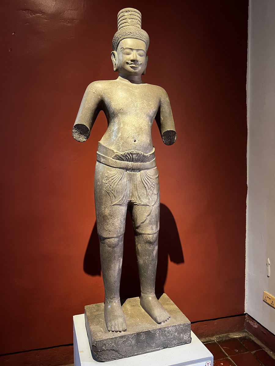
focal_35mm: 26
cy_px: 183
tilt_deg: -1.0
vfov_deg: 67.3
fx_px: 275
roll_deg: -0.4
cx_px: 138
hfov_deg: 53.1
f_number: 1.5
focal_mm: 5.7
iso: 200
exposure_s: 1/60
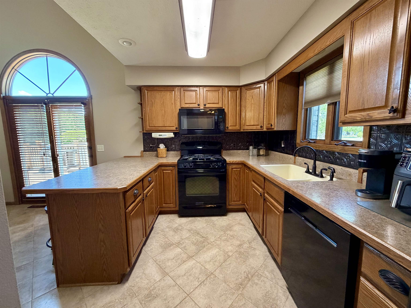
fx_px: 166
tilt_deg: -6.6
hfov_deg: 102.1
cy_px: 154
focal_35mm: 14
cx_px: 206
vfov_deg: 85.7
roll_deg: +0.6
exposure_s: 1/60
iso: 250
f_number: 2.2
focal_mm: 2.22
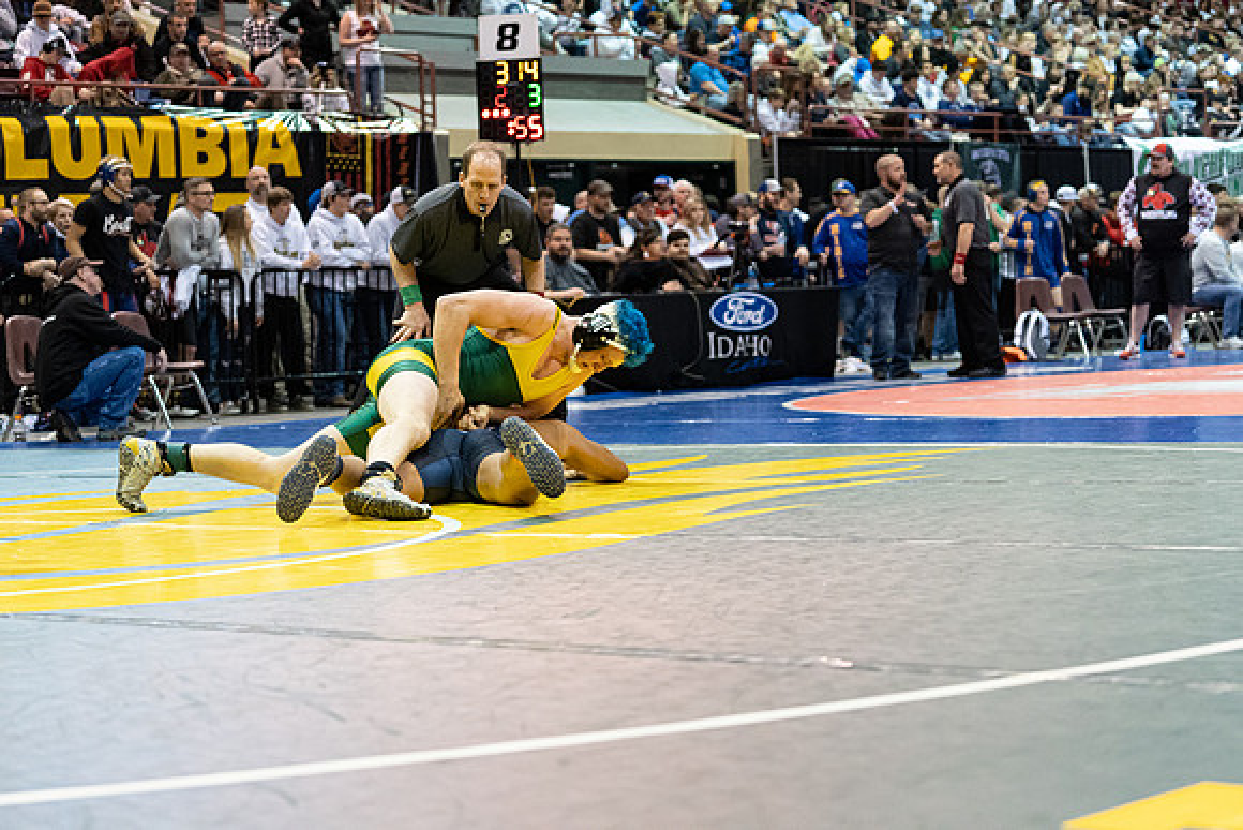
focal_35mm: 79
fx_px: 2728
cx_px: 622
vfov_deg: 17.3
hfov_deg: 25.7
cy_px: 415
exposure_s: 1/500
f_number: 4
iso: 6400
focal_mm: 79
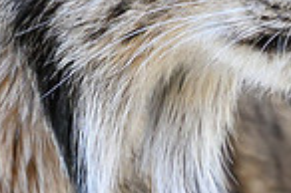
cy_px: 102
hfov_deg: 0.5
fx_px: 32305
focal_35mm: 4001
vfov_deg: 0.3
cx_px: 88
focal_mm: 560
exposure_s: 1/2000
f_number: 4
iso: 1600
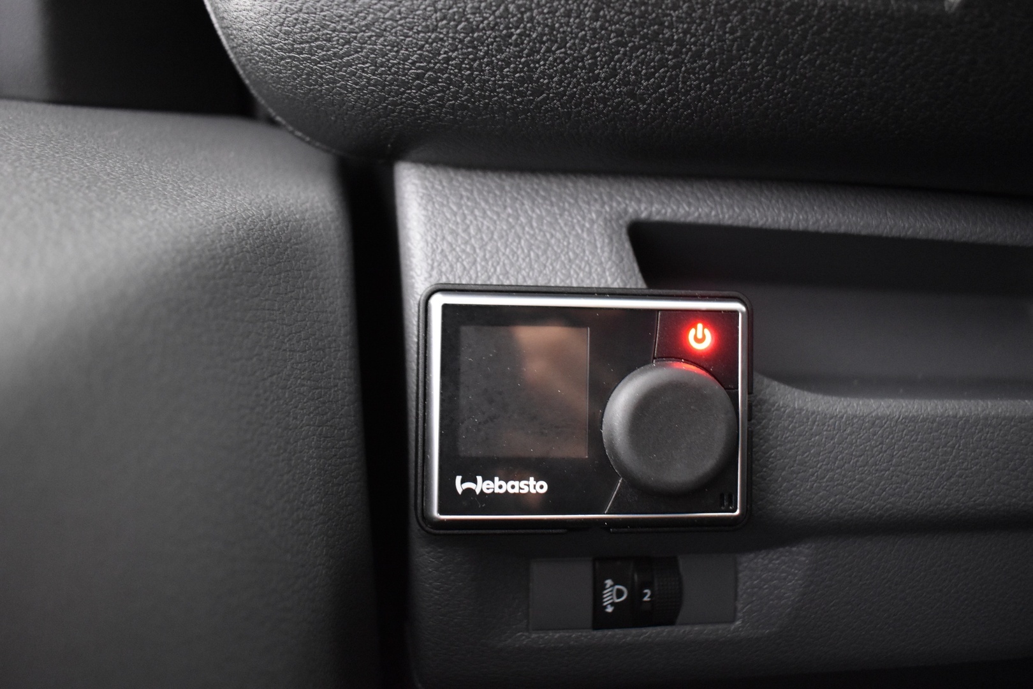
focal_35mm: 27
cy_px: 344
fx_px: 775
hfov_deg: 67.4
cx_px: 516
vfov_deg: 47.9
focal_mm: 18
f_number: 3.5
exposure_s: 1/6
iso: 3200
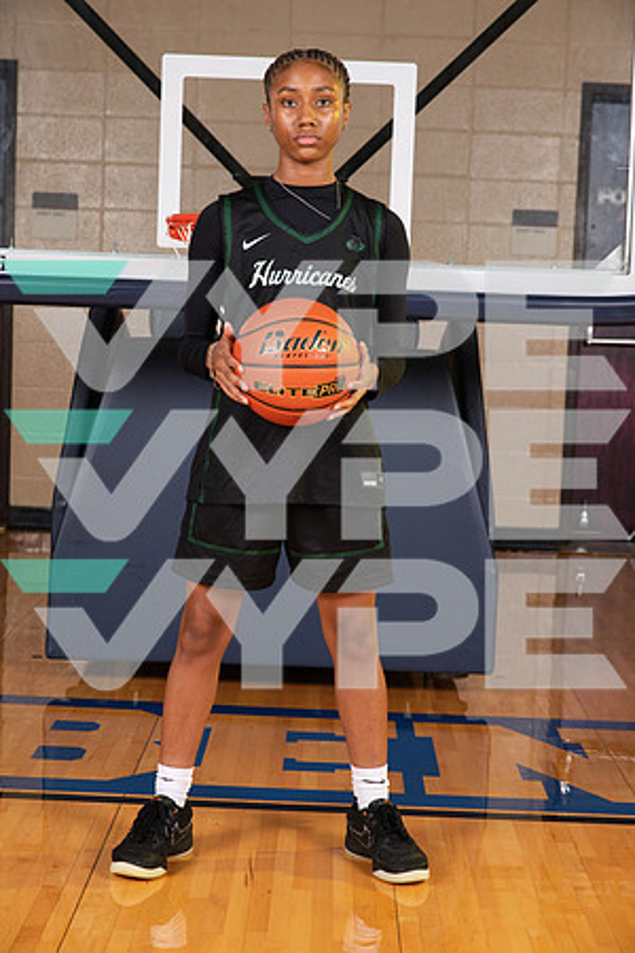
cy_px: 476
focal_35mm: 70
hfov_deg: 19.5
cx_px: 318
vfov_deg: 28.8
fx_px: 1852
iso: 320
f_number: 7.1
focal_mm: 70
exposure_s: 1/320
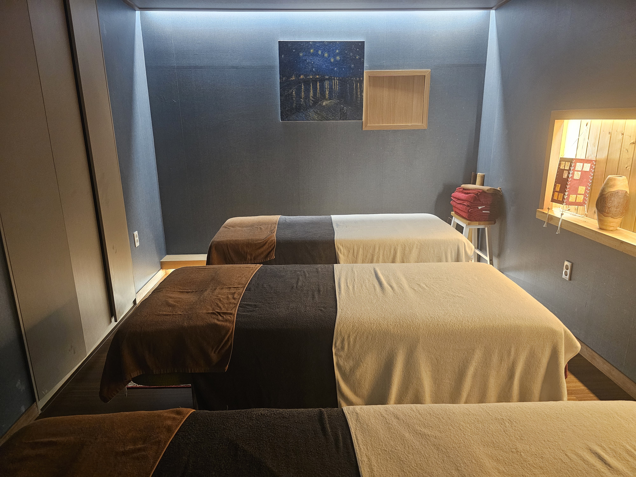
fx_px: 423
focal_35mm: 23
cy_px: 238
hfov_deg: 73.9
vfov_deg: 58.9
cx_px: 318
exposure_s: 1/40
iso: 640
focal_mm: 6.3
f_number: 1.7
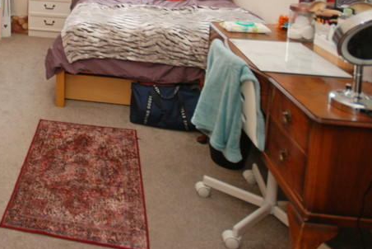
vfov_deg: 33.5
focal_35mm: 34
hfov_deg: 49.4
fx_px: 352
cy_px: -31
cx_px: 35
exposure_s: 1/60
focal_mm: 10
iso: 160
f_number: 4
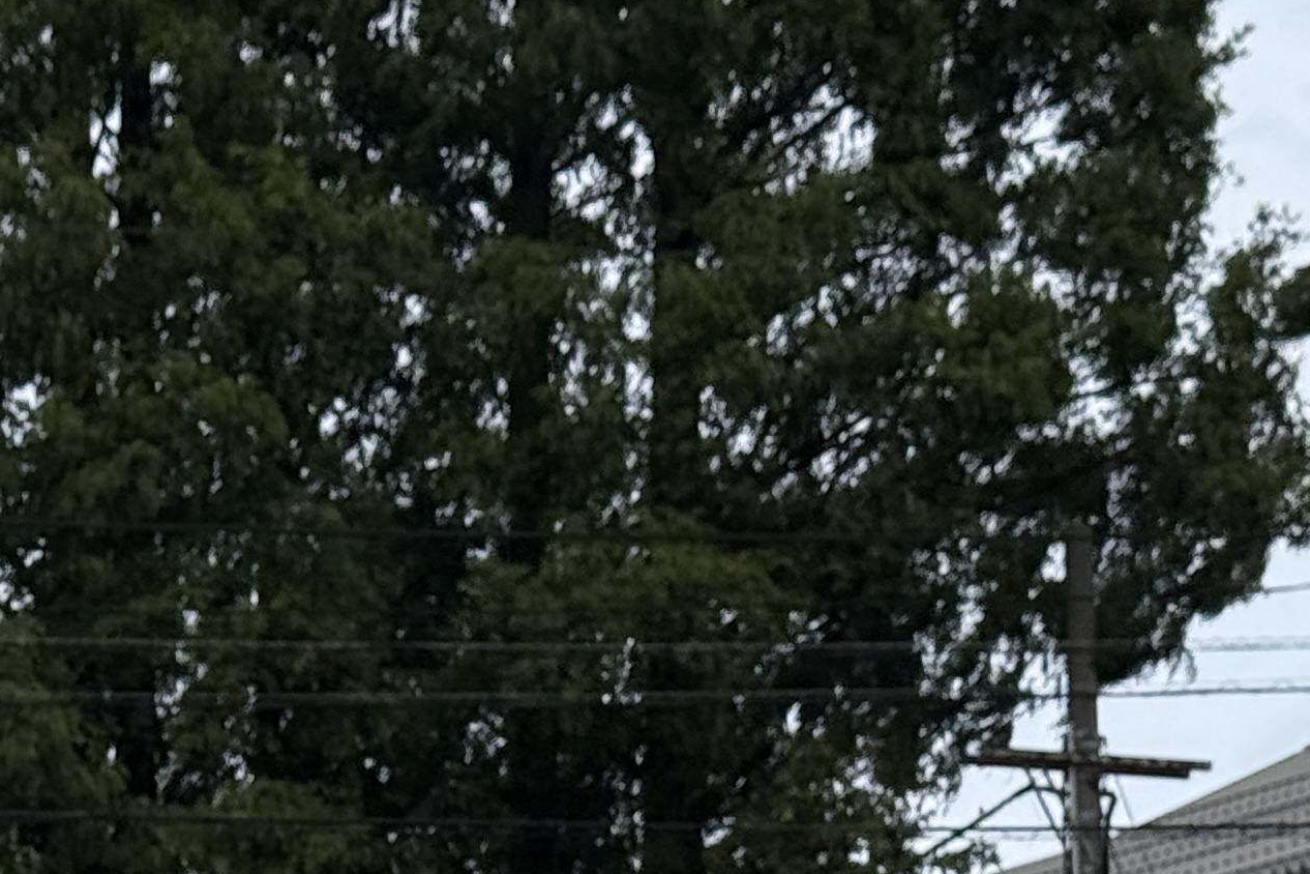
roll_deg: +0.3
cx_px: -16
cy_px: 1545
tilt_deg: +2.4
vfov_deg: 8.3
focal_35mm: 159
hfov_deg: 12.8
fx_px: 5785
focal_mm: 6.76
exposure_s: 1/7874
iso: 80
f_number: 1.78
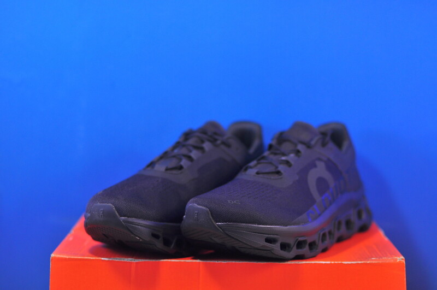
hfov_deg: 27.0
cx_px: 218
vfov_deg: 18.1
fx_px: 909
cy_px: 145
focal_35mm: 75
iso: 250
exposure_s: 1/320
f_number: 2.2
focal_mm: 50
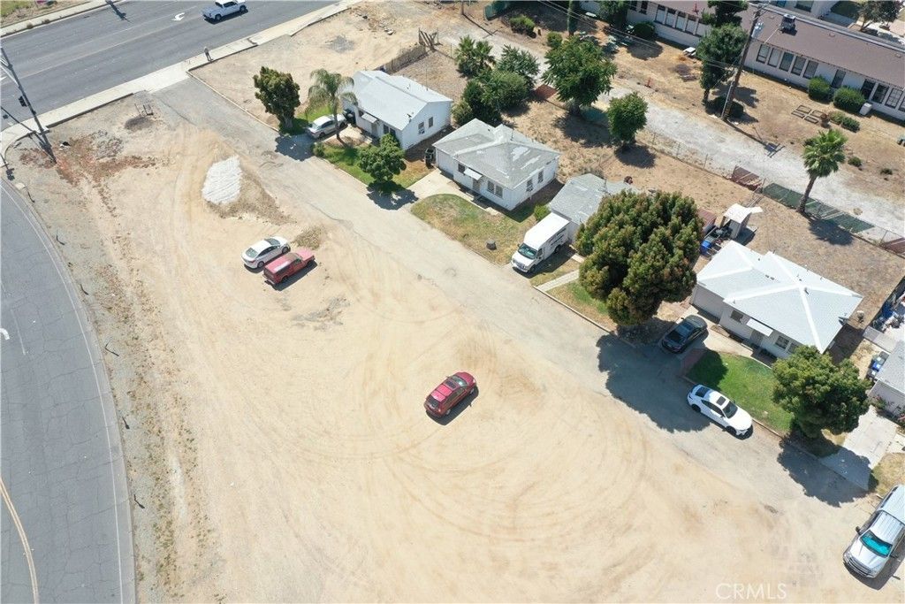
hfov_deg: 65.5
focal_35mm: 28
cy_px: 302
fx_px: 704
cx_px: 452
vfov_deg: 46.4
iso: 100
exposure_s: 1/320
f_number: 5.6
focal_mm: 10.26
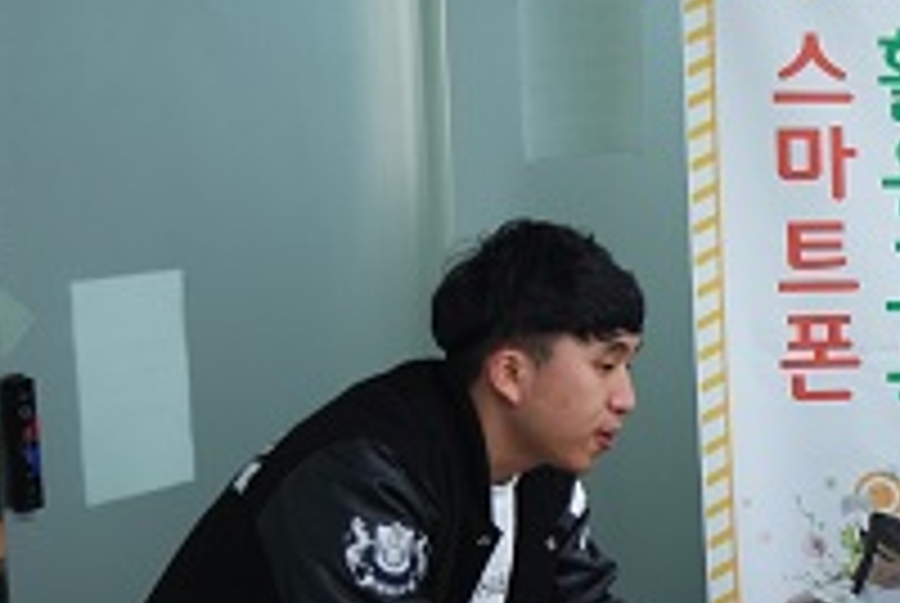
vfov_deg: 14.7
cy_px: 454
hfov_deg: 19.8
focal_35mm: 93
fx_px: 2328
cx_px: 1217
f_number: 4
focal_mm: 21
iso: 200
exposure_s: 1/40
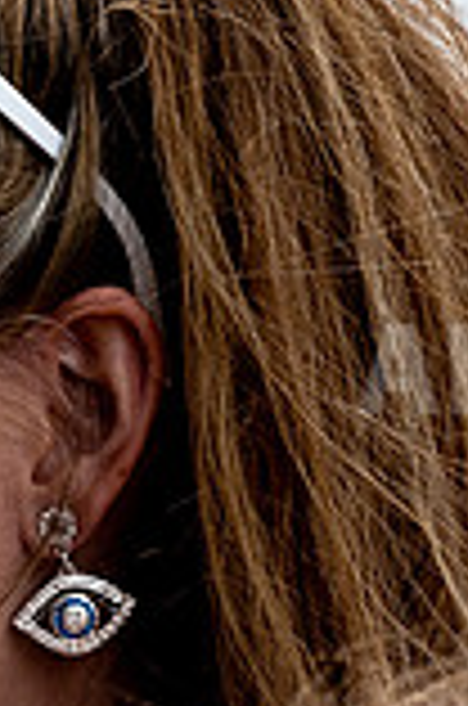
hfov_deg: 1.2
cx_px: -132
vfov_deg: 1.8
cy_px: 307
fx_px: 22954
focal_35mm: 1172
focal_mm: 200
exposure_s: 1/1000
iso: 560
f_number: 5.6
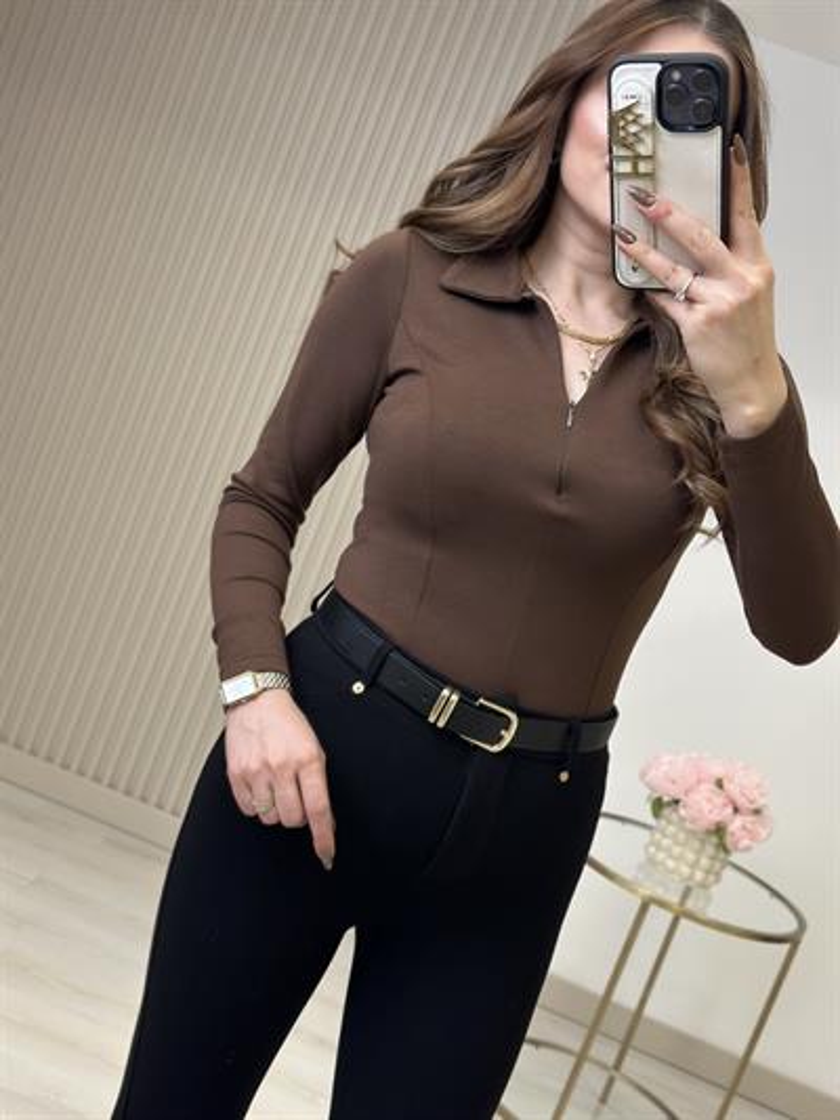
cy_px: 560
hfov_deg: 30.3
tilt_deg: -30.8
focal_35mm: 48
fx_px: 1552
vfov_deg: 39.6
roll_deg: -19.7
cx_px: 420
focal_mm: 6.86
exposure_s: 1/204
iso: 80
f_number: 1.78
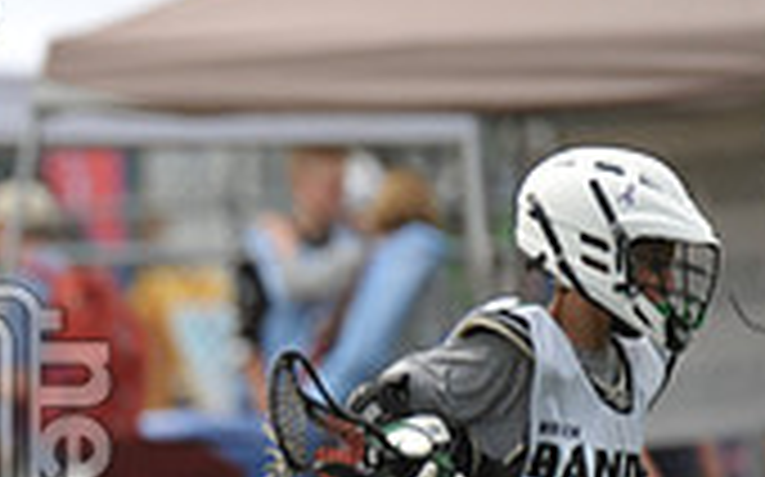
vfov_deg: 0.9
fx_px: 28961
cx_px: -454
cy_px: 450
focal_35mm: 1390
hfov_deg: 1.5
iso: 800
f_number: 4
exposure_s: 1/2500
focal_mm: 400
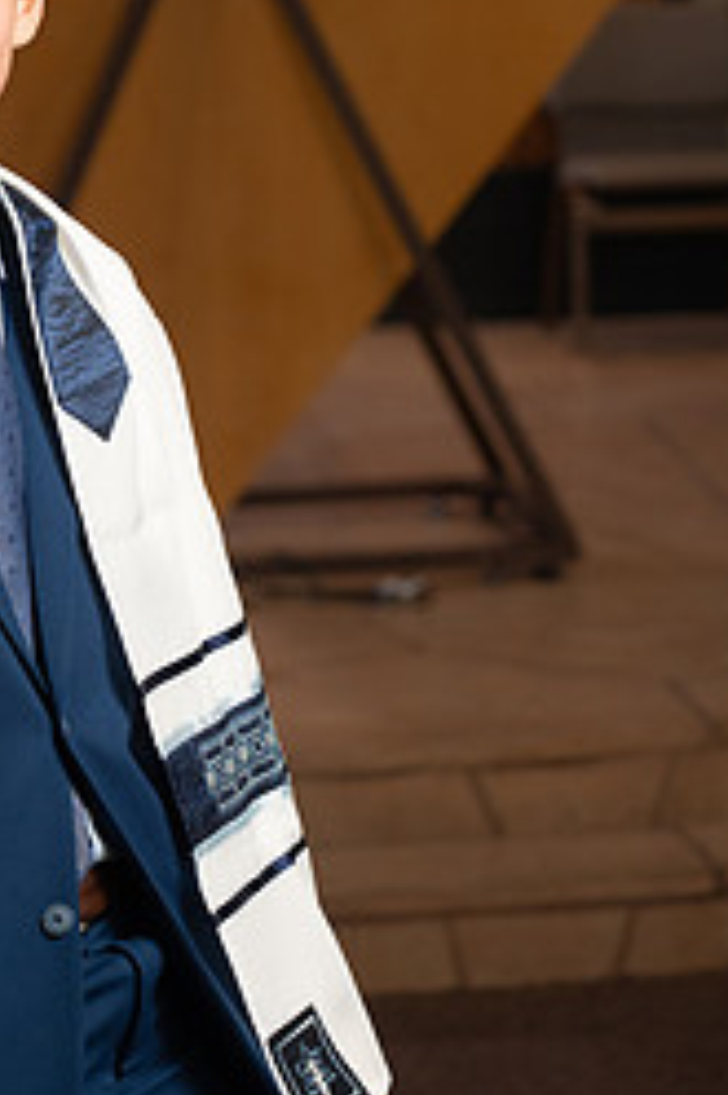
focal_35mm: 167
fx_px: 5072
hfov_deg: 8.2
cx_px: 115
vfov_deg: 12.3
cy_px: 380
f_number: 4
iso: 1250
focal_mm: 92
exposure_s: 1/250
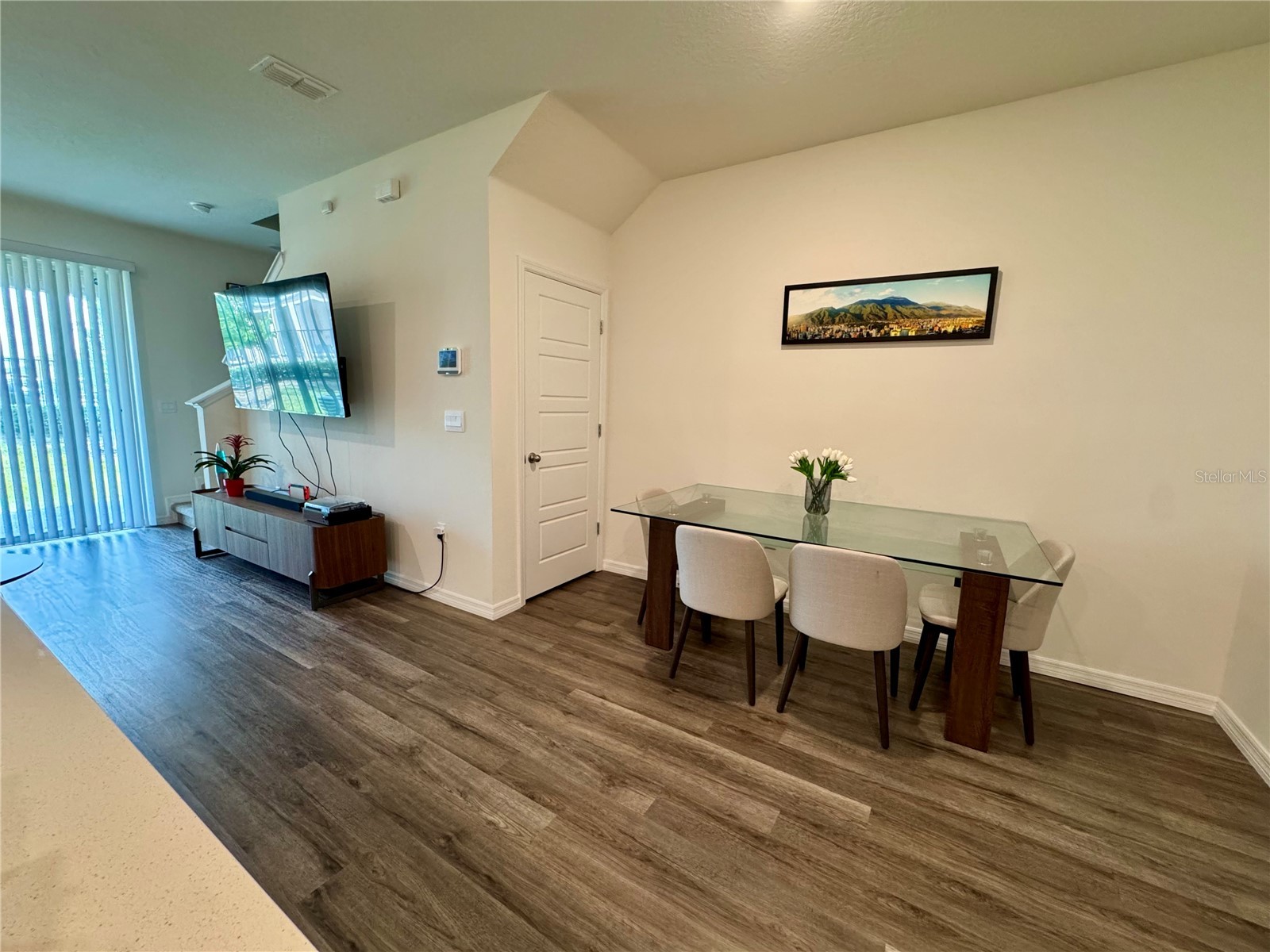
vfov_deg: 85.7
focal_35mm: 14
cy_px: 476
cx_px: 635
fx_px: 514
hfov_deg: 102.1
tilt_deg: -9.2
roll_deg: -2.8
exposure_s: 1/60
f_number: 2.2
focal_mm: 2.22
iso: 320
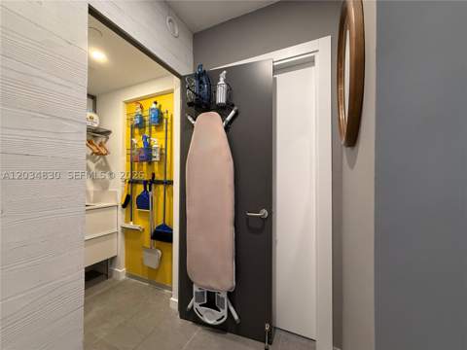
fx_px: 189
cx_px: 234
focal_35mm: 14
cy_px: 175
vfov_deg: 85.7
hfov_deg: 102.1
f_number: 2.2
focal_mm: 2.22
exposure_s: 1/60
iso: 320
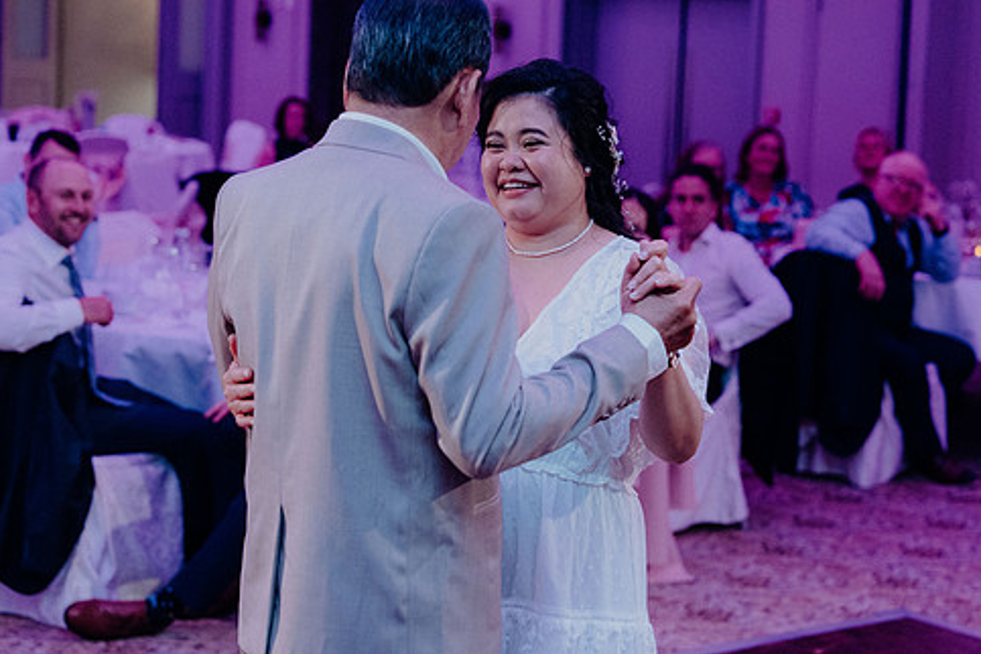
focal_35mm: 84
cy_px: 263
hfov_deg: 24.2
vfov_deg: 16.2
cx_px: 585
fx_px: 2289
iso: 3200
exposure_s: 1/160
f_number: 3.5
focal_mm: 70
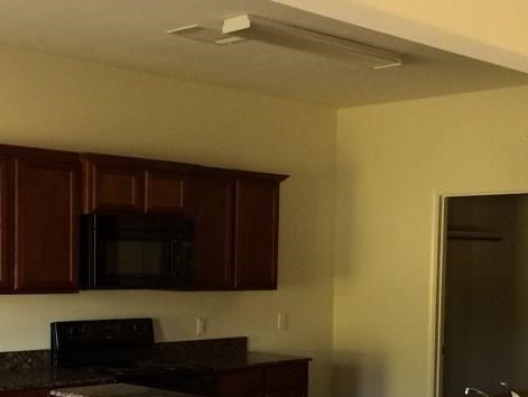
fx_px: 962
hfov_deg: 30.7
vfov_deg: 23.0
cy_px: 323
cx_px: 242
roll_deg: -0.8
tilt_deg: -5.0
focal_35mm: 63
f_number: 2.2
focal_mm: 4.15
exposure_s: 1/30
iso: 80
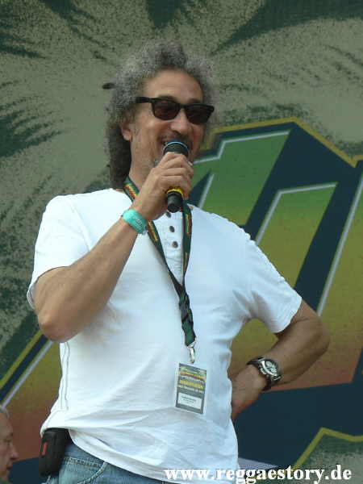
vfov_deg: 16.0
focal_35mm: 123
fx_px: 1720
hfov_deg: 12.0
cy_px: 242
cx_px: 182
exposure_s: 1/200
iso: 64
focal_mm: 21.2
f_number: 4
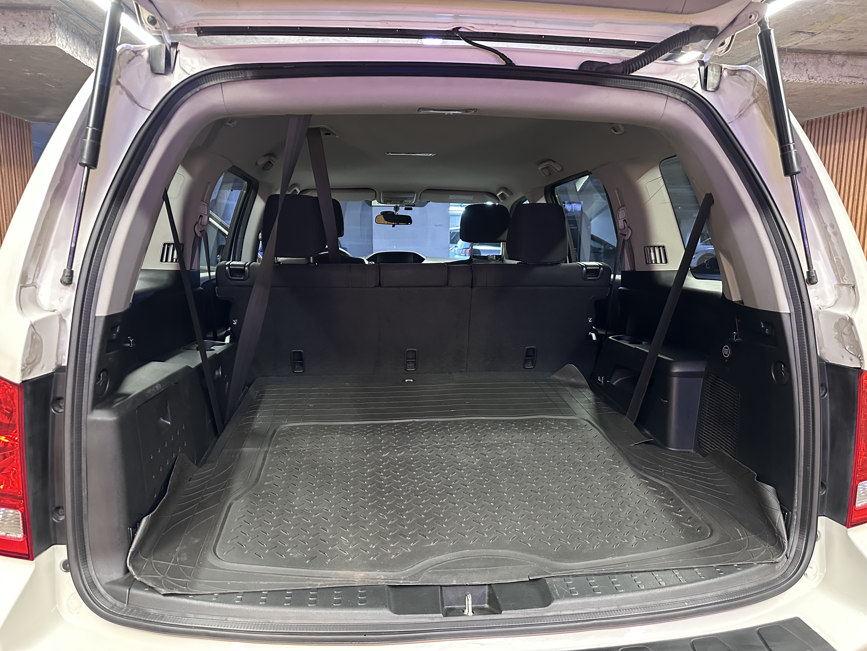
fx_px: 601
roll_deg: -0.4
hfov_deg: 71.6
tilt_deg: -8.0
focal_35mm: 24
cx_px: 434
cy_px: 326
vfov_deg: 56.8
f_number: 1.78
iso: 800
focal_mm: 6.86
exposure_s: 1/33
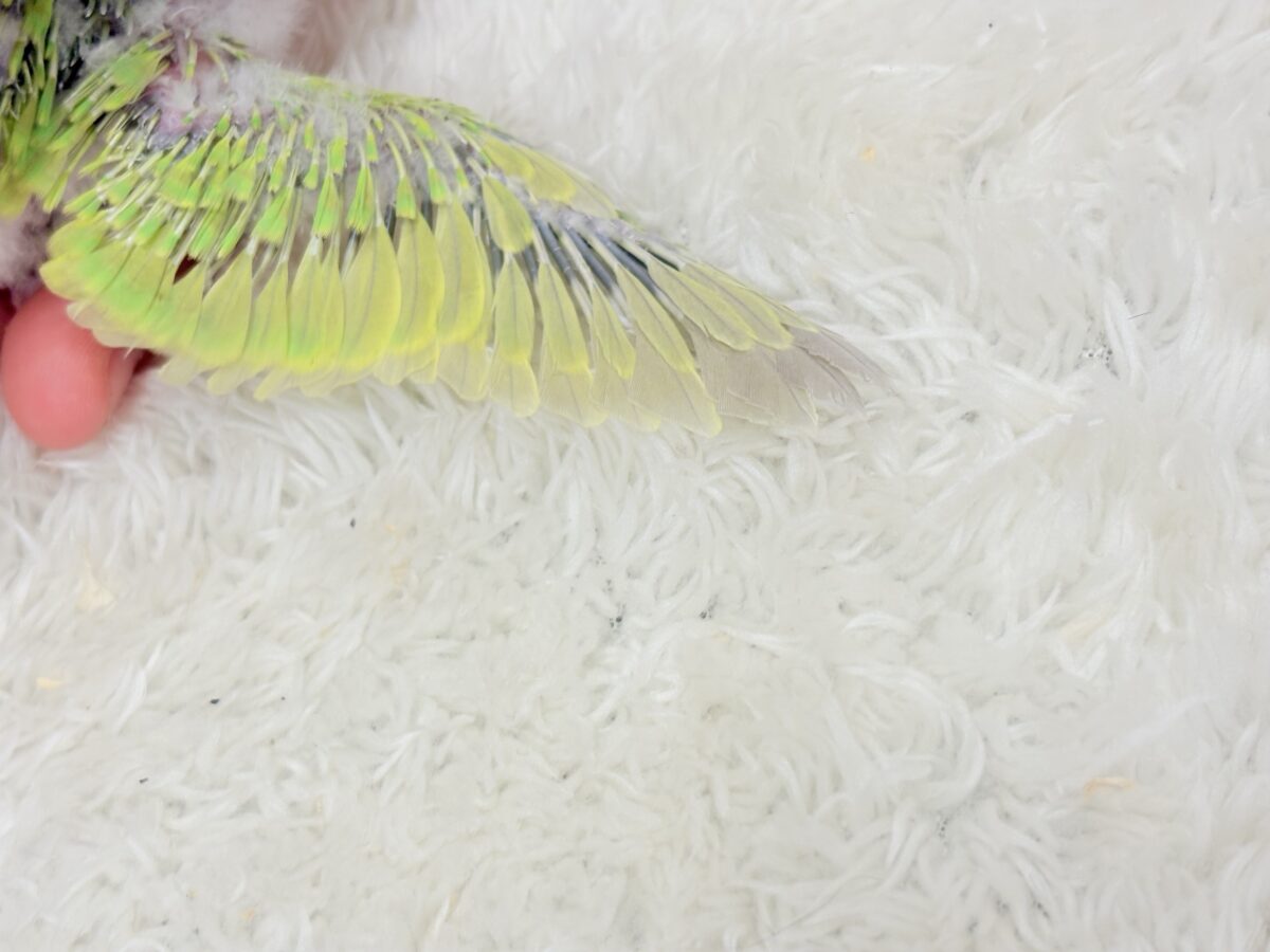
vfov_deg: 28.0
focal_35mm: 52
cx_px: 635
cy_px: 476
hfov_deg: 36.8
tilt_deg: -58.0
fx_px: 1908
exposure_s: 1/100
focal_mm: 5.96
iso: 64
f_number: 1.6
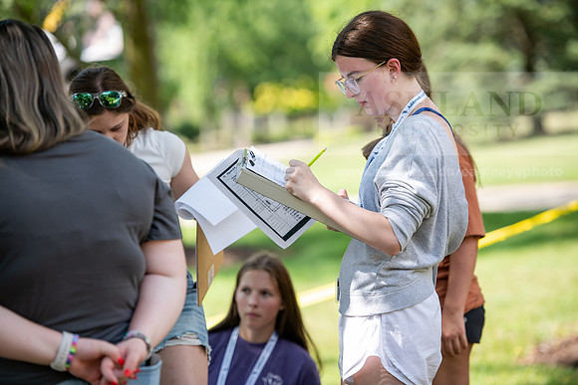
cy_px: 192
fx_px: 2328
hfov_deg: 14.2
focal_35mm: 145
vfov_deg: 9.5
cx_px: 289
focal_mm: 145
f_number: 3.2
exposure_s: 1/400
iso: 125
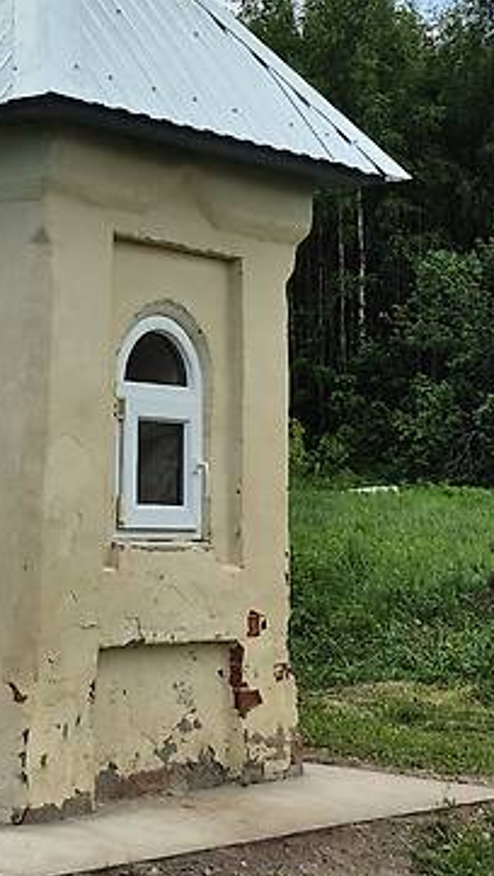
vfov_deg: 24.7
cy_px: 68
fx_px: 1930
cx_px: 104
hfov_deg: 14.5
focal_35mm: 83
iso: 25
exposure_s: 1/2012
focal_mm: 5.4
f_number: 1.8
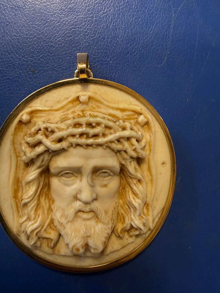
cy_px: 158
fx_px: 237
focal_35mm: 28
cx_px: 102
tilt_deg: -77.8
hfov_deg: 49.7
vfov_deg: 63.4
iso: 250
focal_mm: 2.22
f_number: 2.2
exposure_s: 1/50
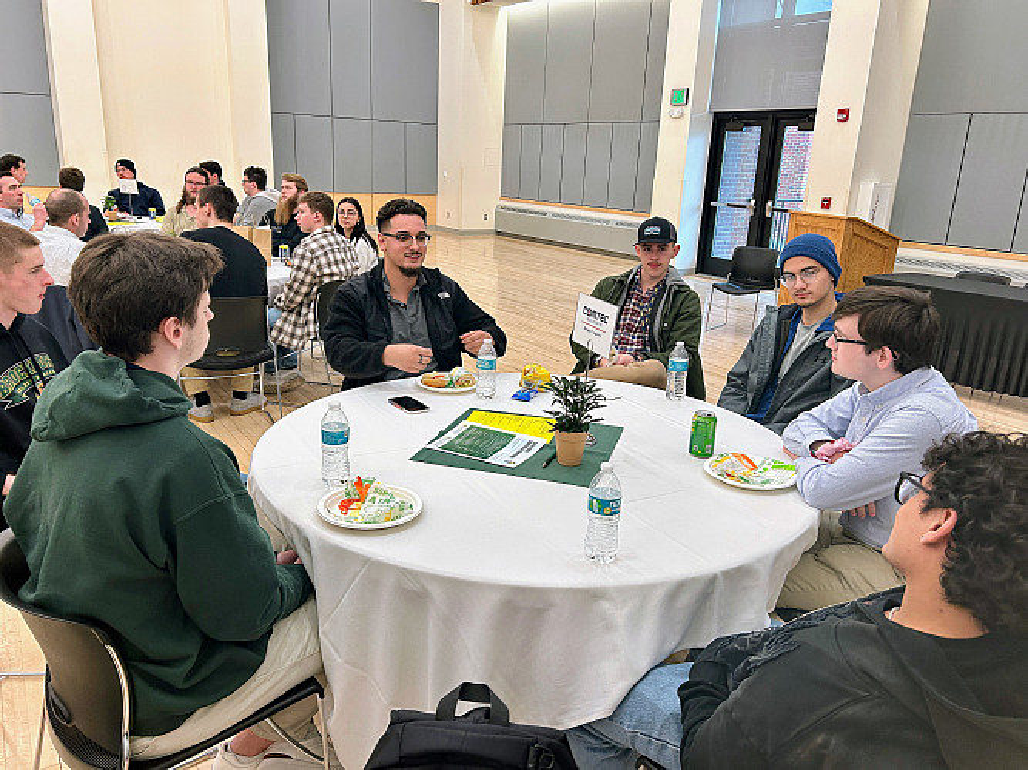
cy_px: 385
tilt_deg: -16.6
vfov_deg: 53.0
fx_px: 772
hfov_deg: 67.3
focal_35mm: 26
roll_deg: -1.5
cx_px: 514
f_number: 1.5
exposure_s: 1/120
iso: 100
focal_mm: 5.7
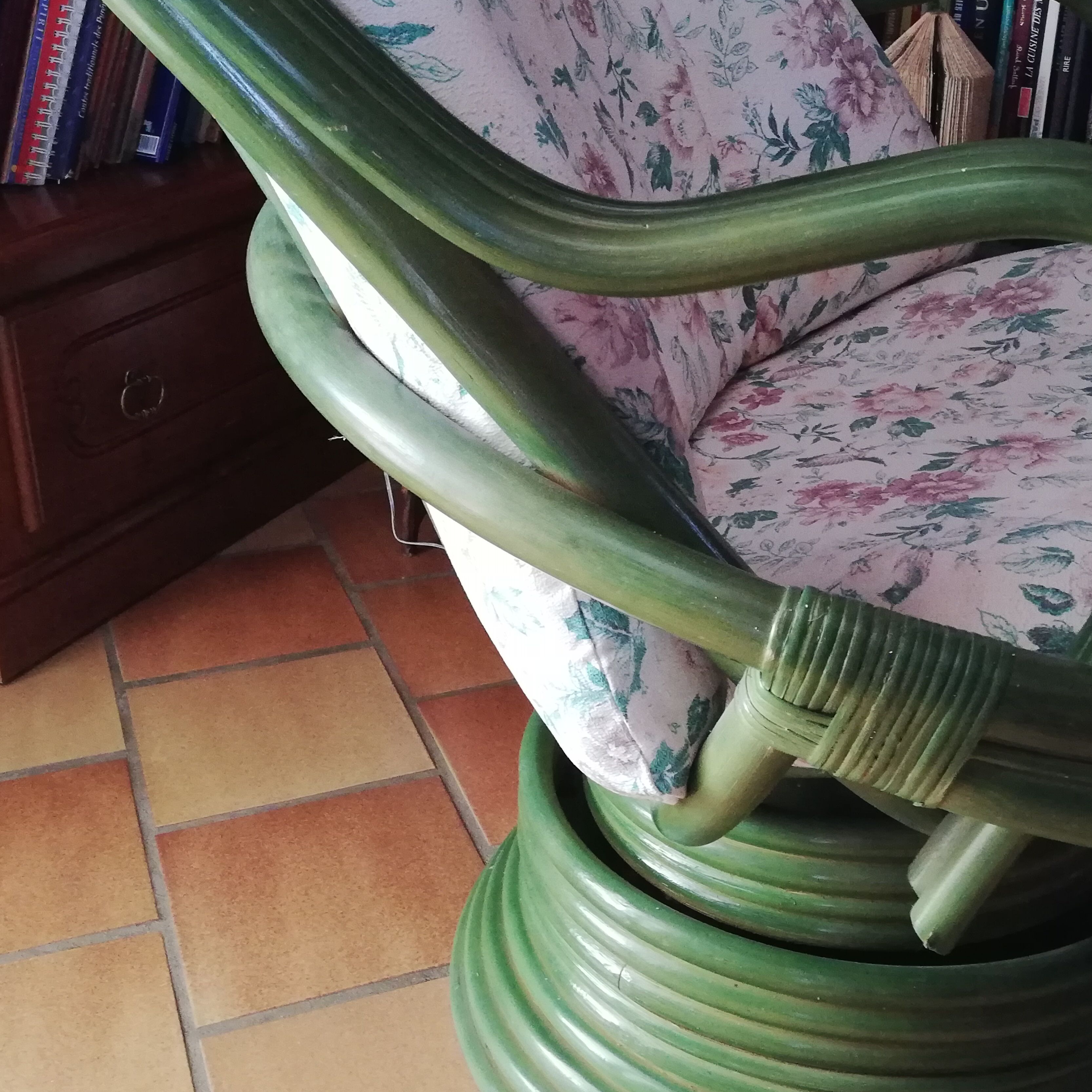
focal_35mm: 44
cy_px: 539
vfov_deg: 38.3
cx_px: 640
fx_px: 1570
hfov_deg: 38.2
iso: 500
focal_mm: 3.81
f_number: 2.2
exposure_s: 1/24
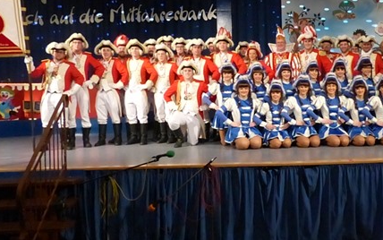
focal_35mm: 38
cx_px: 265
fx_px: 397
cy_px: 104
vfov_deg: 33.6
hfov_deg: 50.3
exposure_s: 1/160
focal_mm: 4.5
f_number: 4
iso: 1600
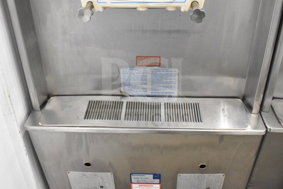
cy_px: 94
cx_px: 142
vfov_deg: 34.2
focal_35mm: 39
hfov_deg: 49.5
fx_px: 307
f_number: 5
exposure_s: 1/100
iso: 6400
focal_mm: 26
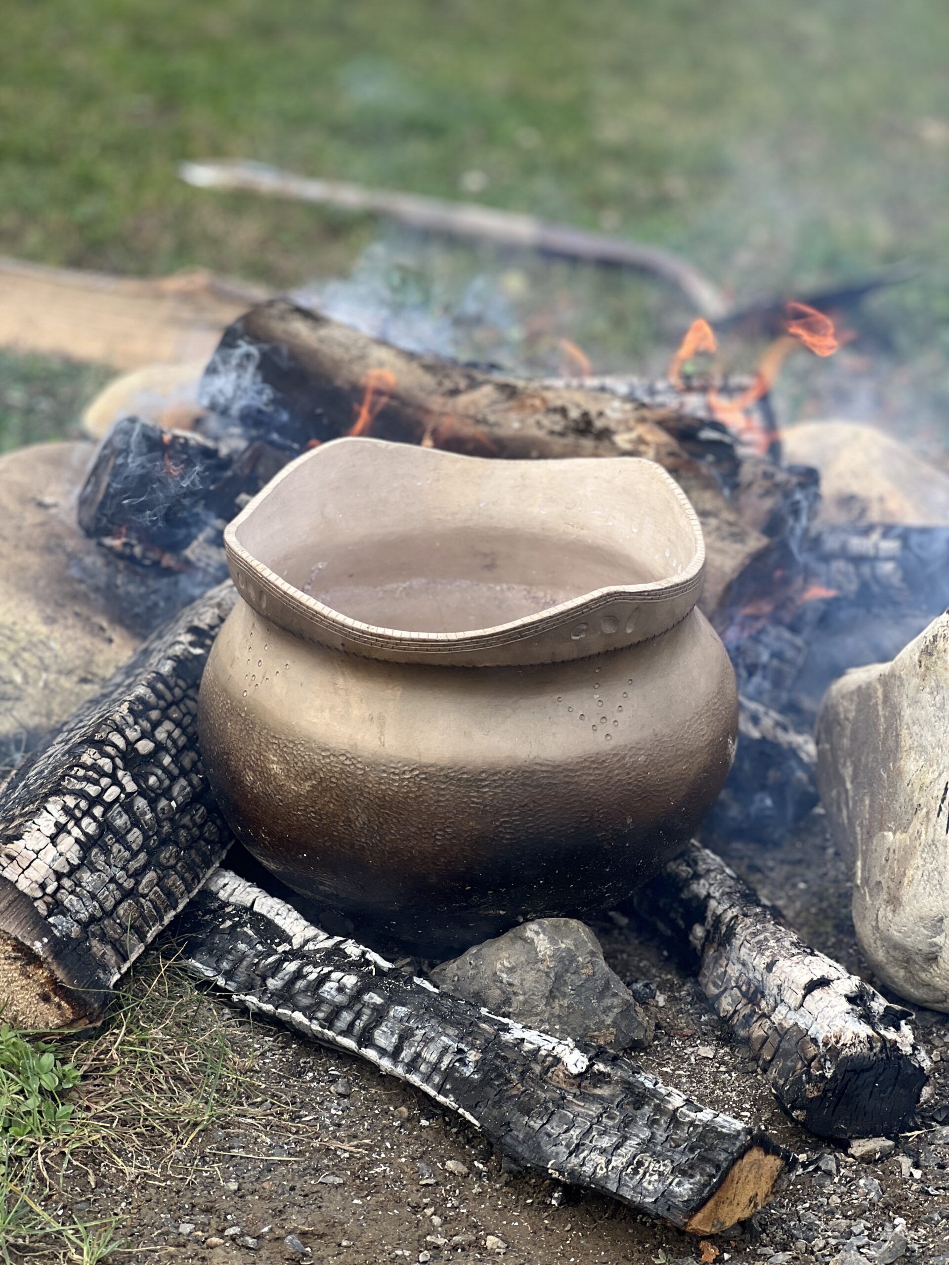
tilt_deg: -21.3
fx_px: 2815
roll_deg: -2.6
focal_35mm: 77
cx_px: 474
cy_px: 632
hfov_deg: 19.1
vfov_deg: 25.3
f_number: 2.8
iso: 25
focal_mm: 9
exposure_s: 1/198
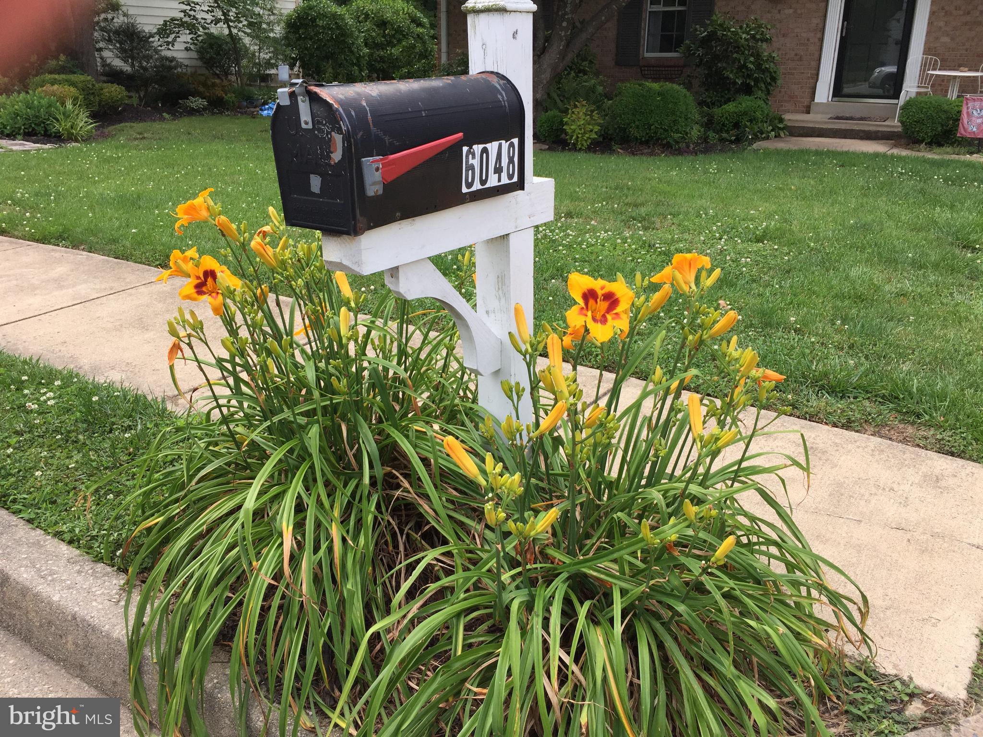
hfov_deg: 61.7
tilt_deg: -18.8
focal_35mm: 29
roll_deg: -1.6
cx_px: 492
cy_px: 368
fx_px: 824
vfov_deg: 48.2
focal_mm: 4.15
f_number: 2.2
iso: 32
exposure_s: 1/719
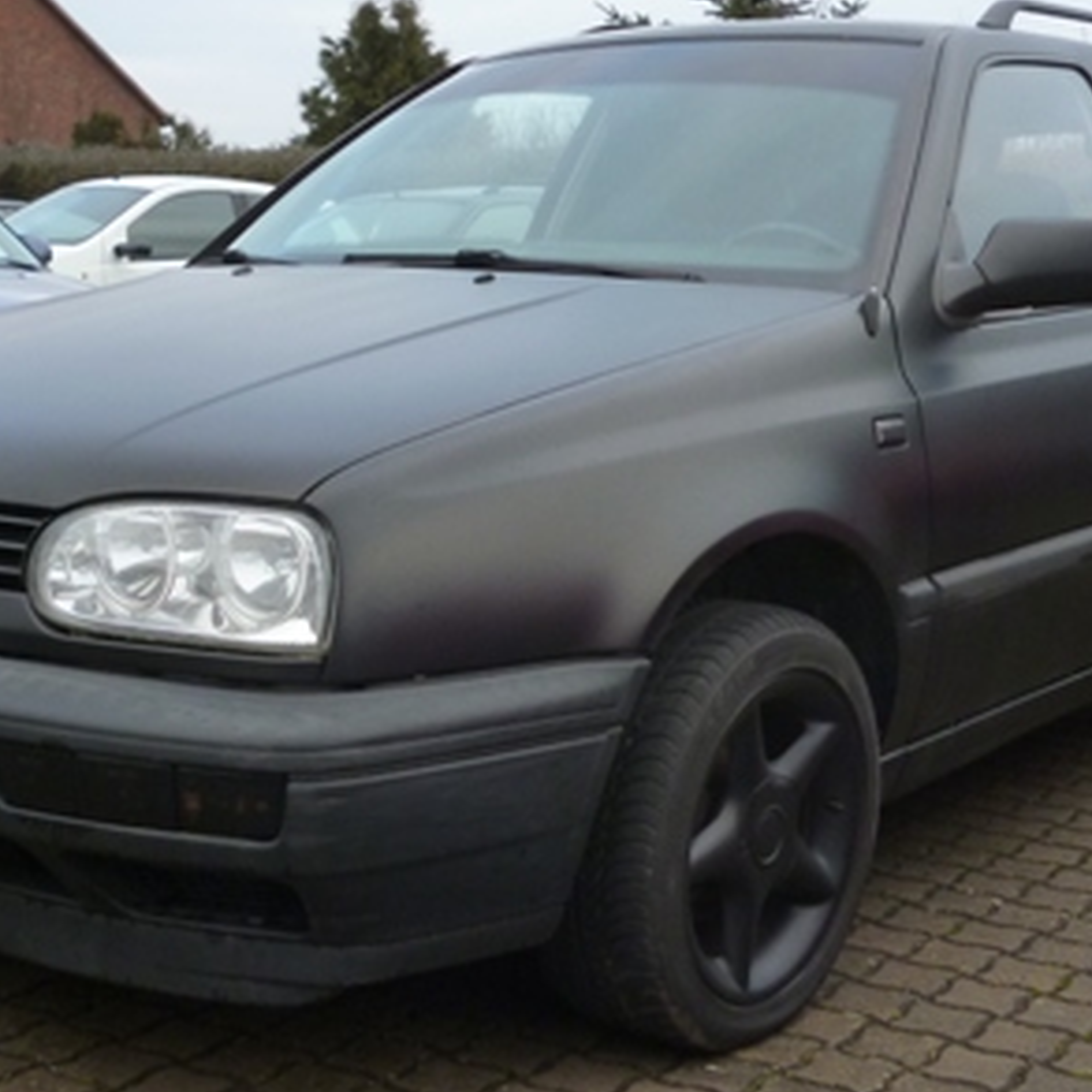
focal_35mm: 54
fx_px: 1927
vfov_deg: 31.6
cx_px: 585
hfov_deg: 31.6
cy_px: 526
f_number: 3.1
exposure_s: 1/100
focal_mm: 5
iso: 160
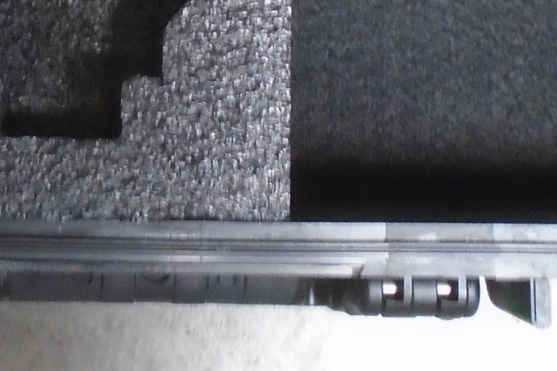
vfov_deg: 14.0
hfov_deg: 22.3
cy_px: -201
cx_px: 176
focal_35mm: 91
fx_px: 1408
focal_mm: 4.6
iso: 400
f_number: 3.2
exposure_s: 1/13
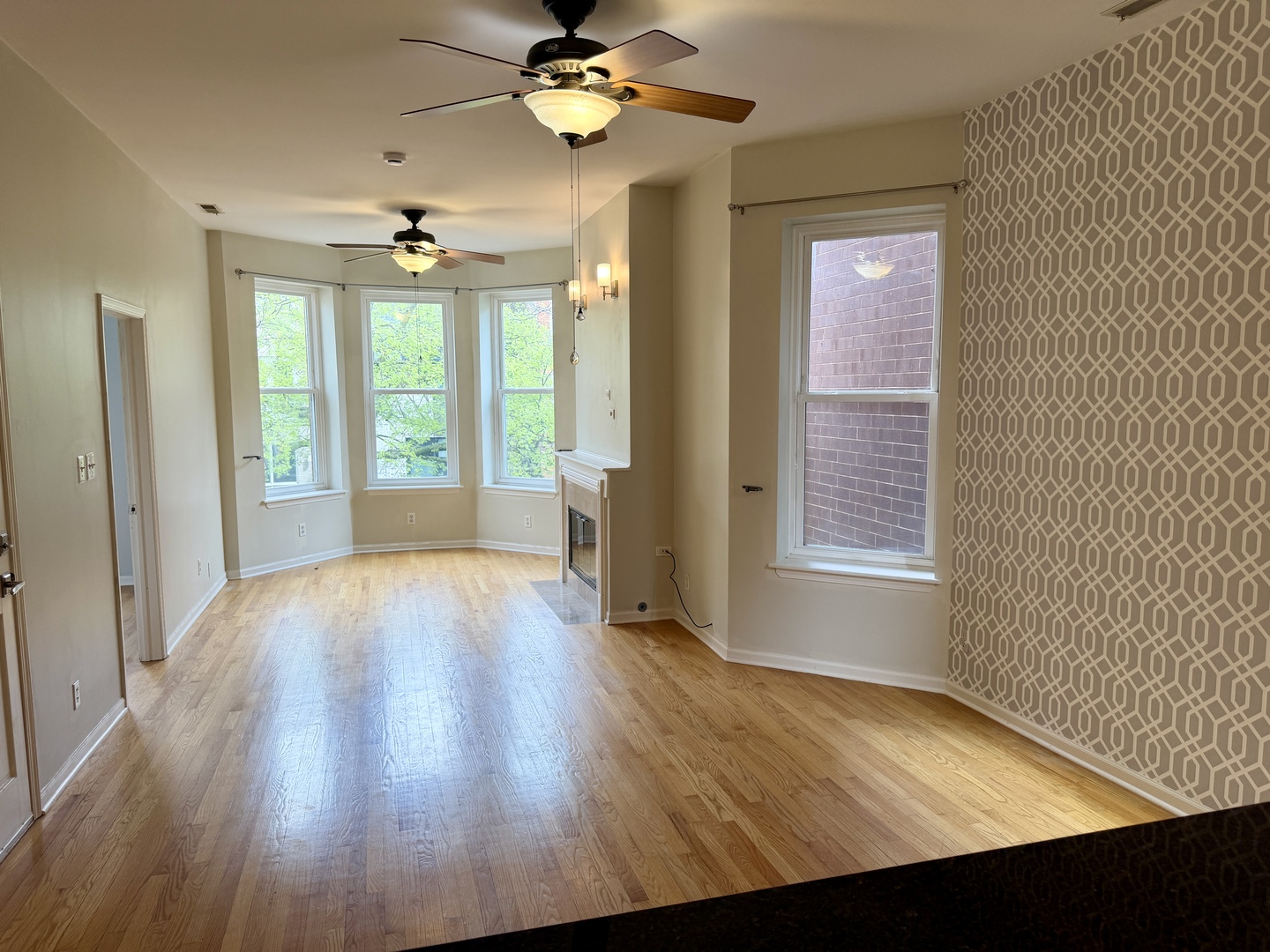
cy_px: 476
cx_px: 635
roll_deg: +0.5
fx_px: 881
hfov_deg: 71.6
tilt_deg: -6.1
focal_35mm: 24
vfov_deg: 56.8
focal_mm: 6.76
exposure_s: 1/120
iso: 64
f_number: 1.78
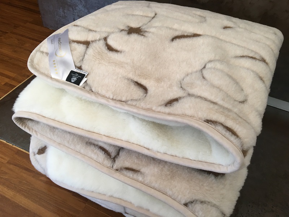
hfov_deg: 61.7
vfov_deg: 48.2
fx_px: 242
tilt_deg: -45.8
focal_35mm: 29
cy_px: 108
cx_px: 144
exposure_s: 1/33
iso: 40
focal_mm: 4.15
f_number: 2.2
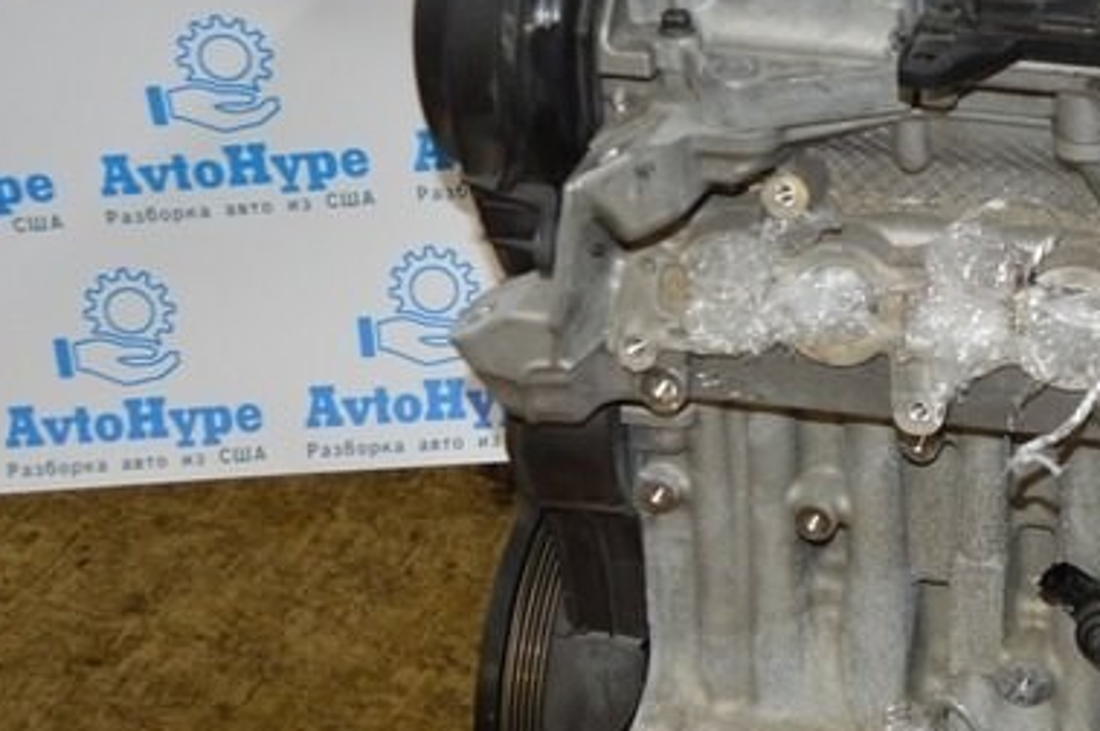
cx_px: 1074
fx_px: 2473
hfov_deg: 24.1
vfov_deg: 16.8
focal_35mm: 81
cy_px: 347
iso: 400
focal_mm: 20
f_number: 4
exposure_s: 1/60
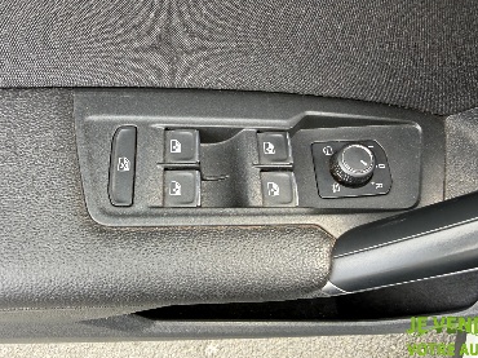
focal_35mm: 27
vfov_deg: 51.2
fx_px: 373
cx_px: 238
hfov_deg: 65.4
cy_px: 164
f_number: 2.2
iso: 100
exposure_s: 1/99
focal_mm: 2.22
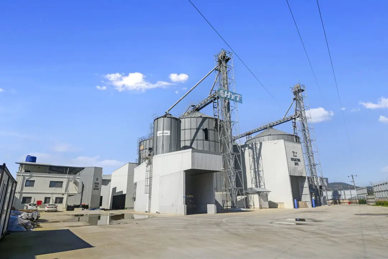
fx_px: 216
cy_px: 130
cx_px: 194
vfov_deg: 61.9
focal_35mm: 20
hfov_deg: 84.0
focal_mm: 20
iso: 100
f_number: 16
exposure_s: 1/50
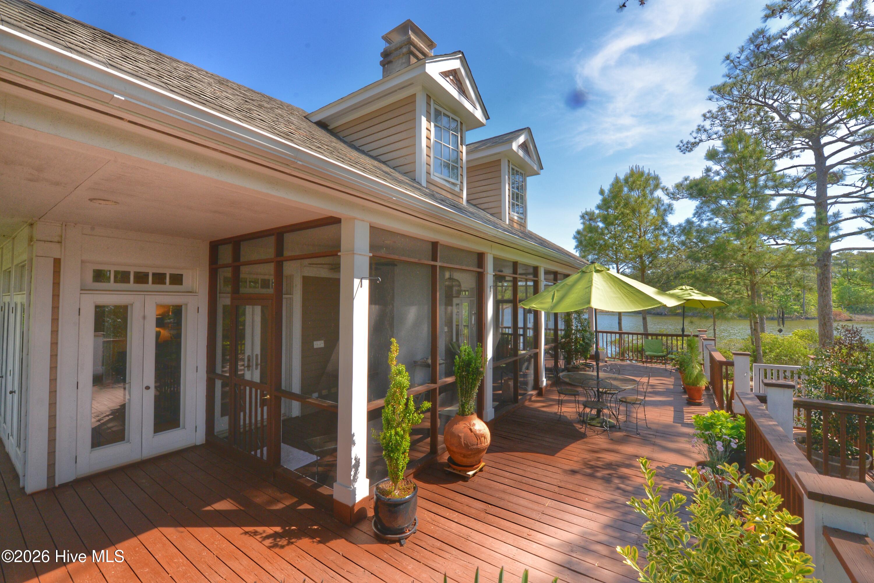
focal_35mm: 14
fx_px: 340
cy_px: 292
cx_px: 437
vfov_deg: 81.2
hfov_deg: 104.2
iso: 800
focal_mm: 14
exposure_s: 1/500
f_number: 11
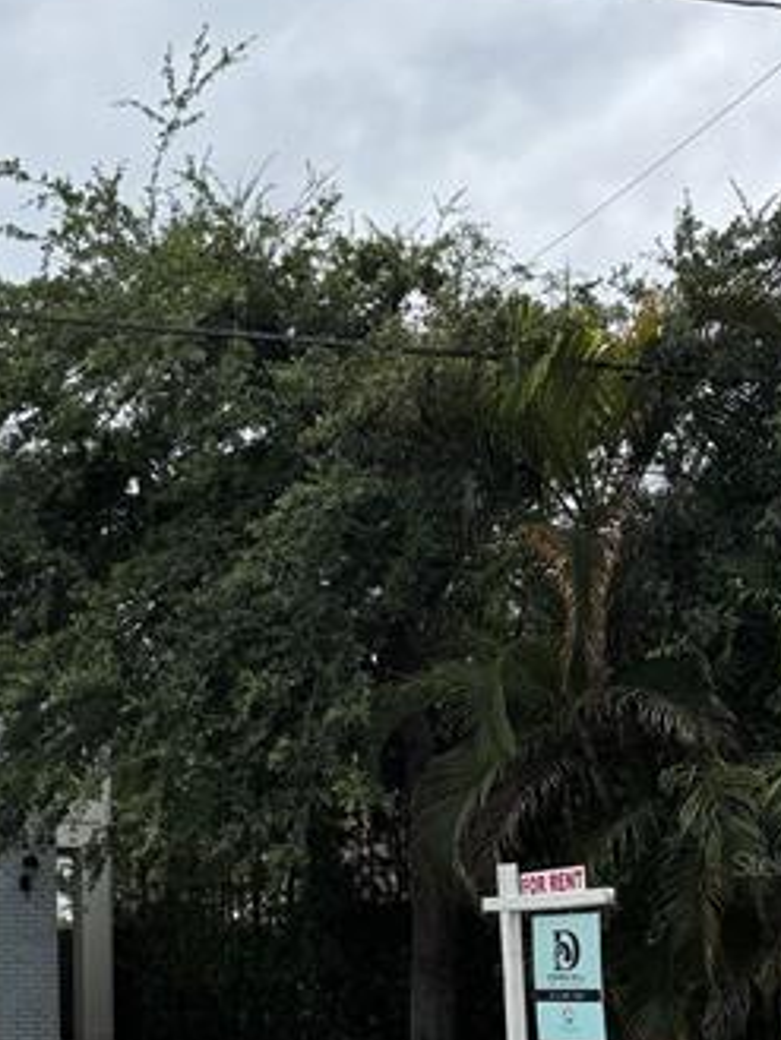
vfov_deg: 33.2
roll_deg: +0.4
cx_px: -35
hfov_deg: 24.7
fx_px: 1684
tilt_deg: +2.7
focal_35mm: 56
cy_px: 863
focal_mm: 6.76
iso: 80
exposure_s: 1/2710
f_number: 1.78
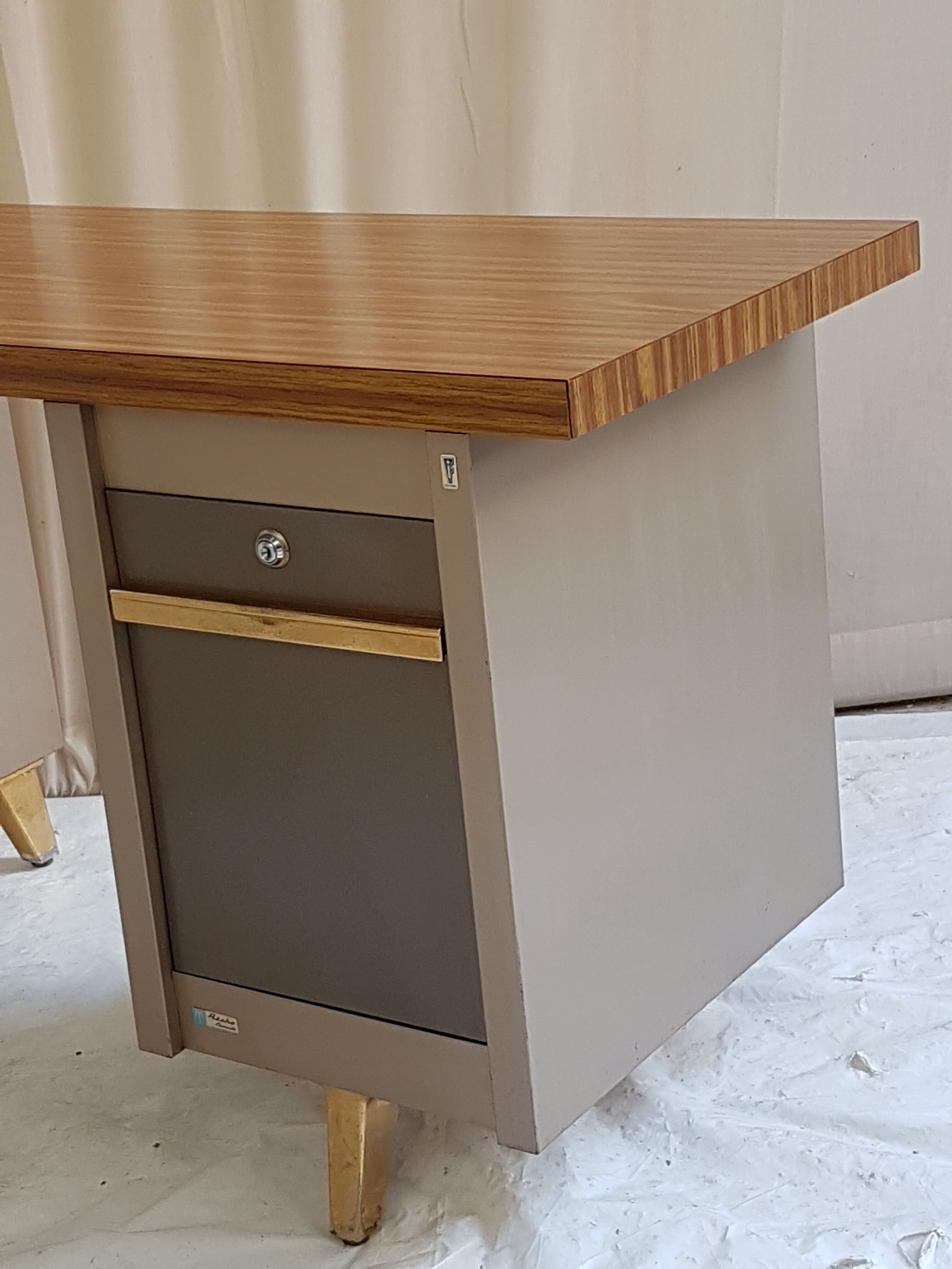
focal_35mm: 26
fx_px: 953
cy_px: 634
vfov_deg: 67.3
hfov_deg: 53.1
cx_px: 476
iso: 64
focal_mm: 4.2
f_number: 1.7
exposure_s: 1/120
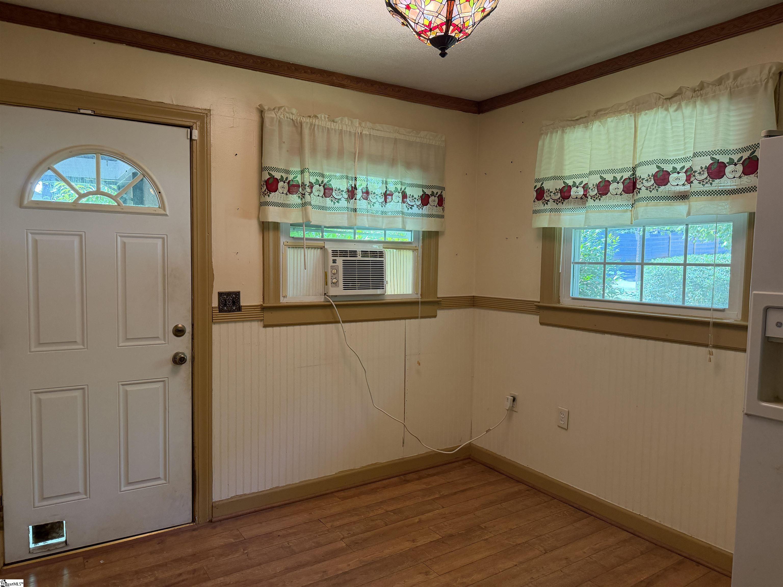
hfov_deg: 71.6
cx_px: 392
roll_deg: +0.0
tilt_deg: -2.9
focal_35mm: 24
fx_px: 543
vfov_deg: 56.8
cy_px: 294
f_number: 1.78
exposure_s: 1/60
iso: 250
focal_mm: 6.76
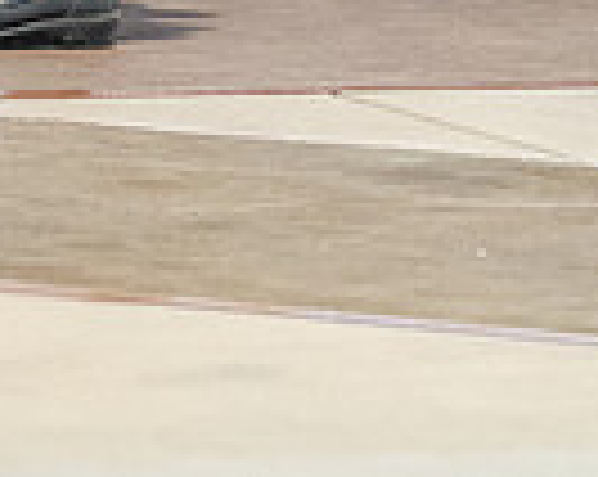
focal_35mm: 894
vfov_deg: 1.7
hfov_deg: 2.2
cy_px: -531
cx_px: -479
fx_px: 15799
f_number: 3.5
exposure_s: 1/250
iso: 6400
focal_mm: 187
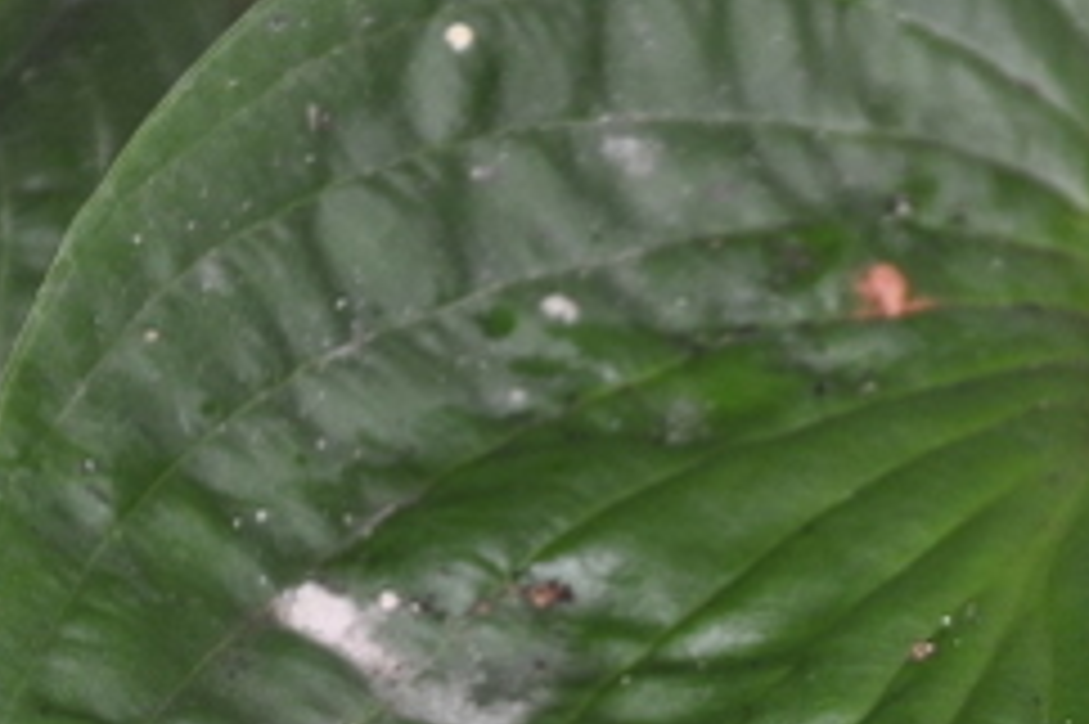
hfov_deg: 4.6
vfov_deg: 3.1
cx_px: 1012
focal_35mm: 446
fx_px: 13482
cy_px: 1003
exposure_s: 1/60
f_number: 5.6
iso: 800
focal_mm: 90
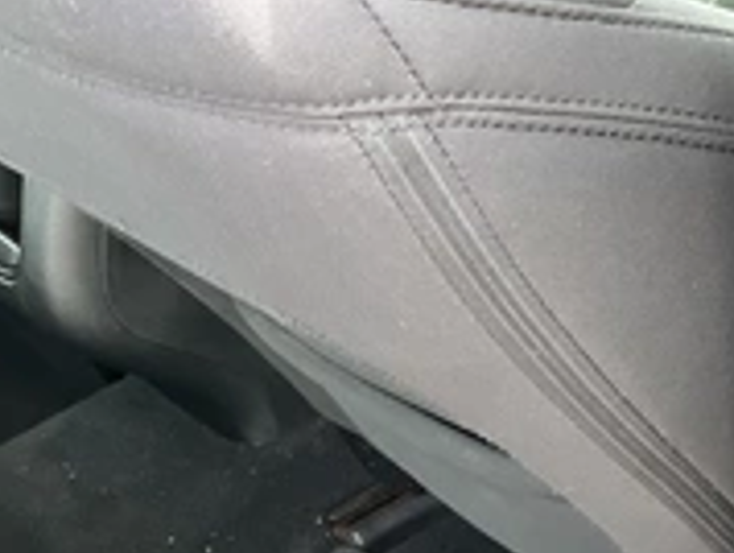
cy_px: 611
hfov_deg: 29.4
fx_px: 1380
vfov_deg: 21.5
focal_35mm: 65
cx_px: 194
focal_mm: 3
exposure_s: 1/122
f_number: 1.8
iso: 64
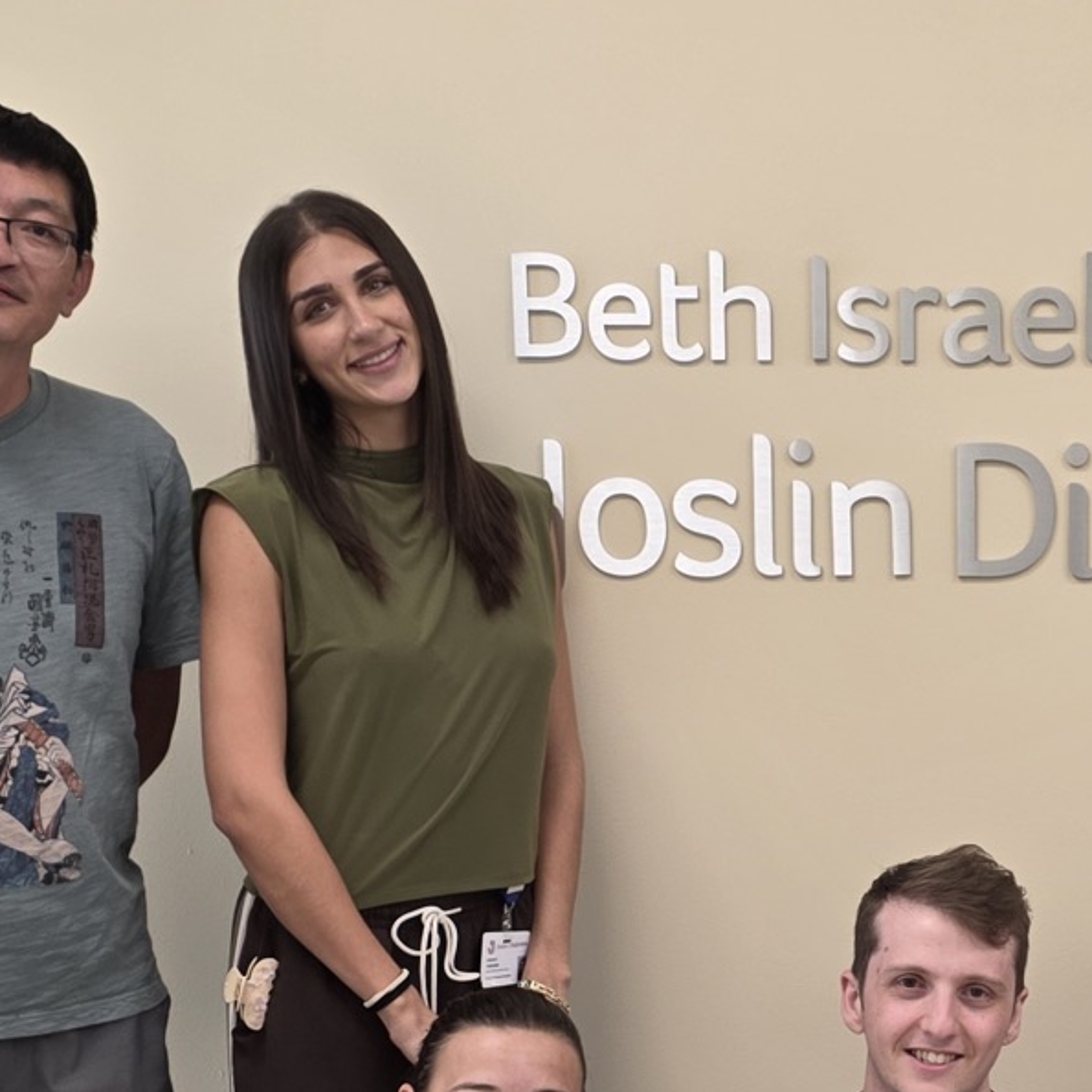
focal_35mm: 82
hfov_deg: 20.4
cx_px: 1131
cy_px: 954
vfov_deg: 20.8
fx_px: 2927
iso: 80
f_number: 1.7
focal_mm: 6.3
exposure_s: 1/50
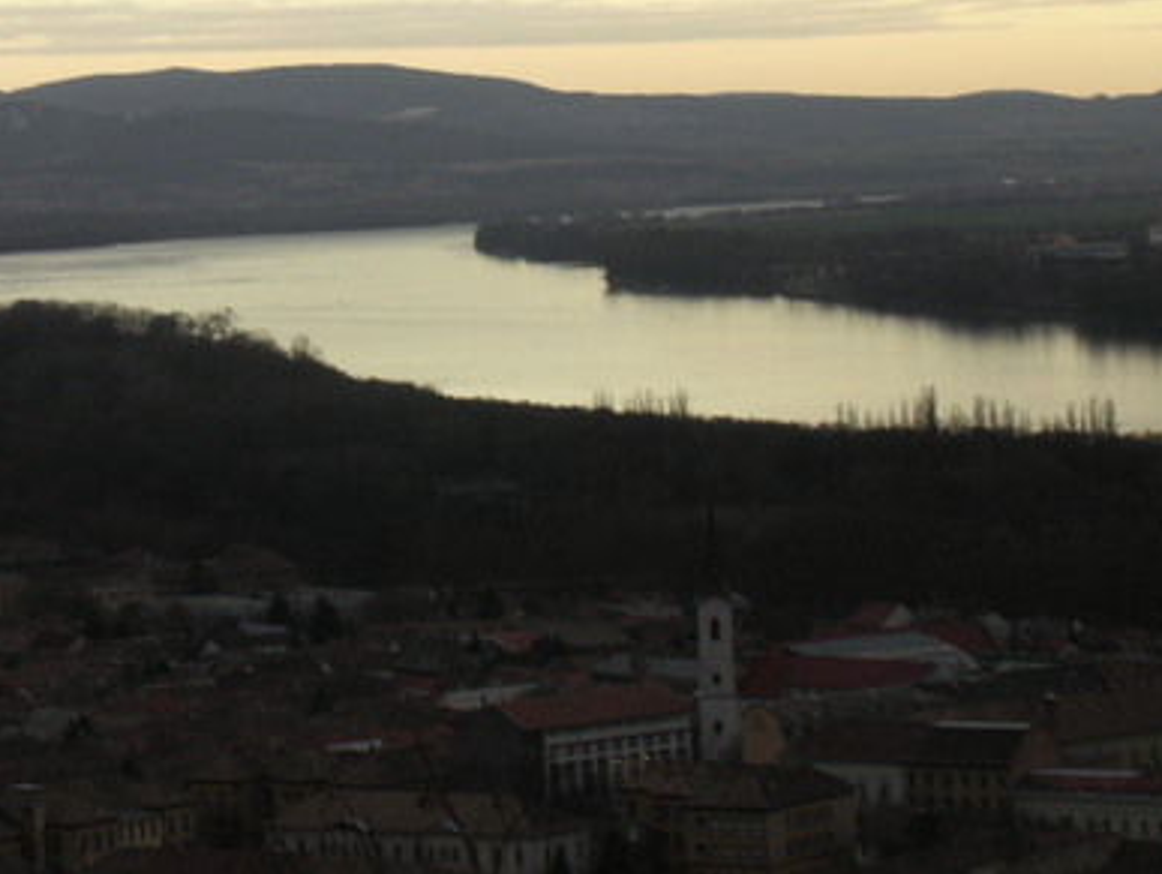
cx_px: 429
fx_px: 6384
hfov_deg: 10.4
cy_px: 279
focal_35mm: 190
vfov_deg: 7.8
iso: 100
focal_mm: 17.4
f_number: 4.9
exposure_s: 1/35.1
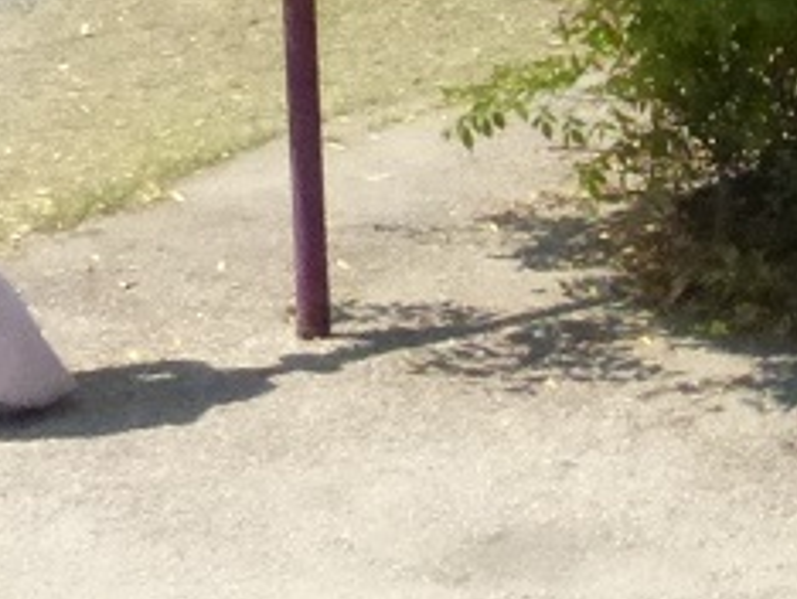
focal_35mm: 140
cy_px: -422
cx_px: 1240
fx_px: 3227
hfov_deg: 13.2
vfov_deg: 10.1
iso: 1600
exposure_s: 1/2500
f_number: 8
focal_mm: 5.7
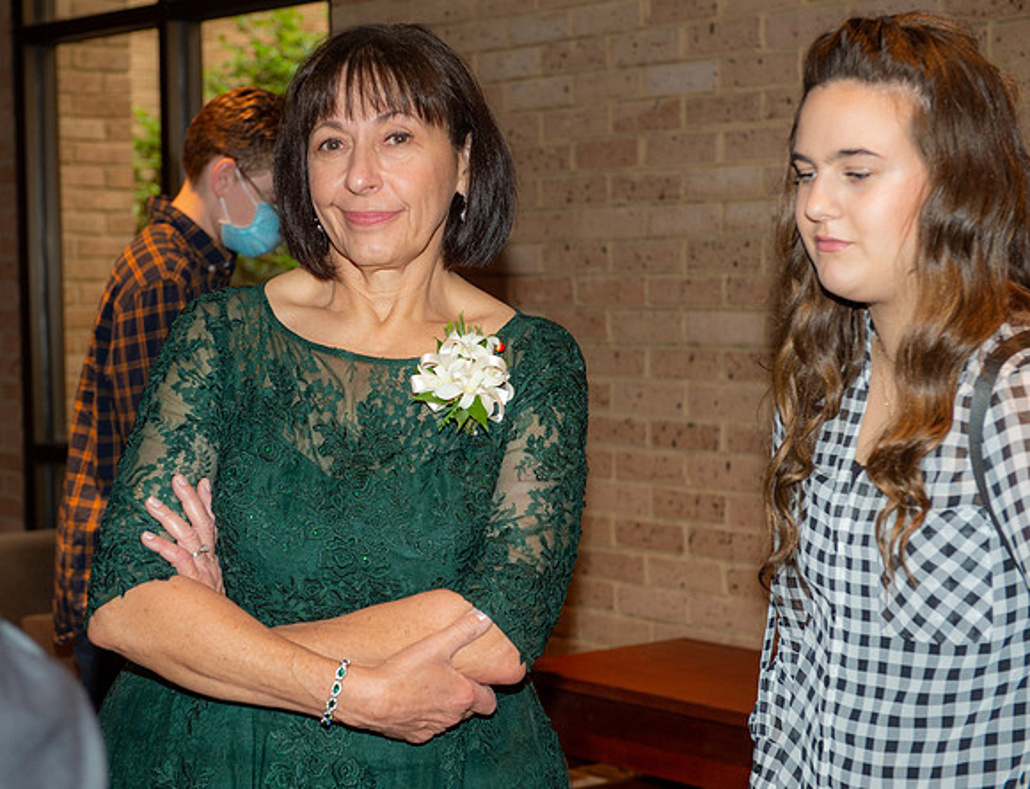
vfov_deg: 19.4
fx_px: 2301
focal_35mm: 77
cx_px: 438
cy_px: 394
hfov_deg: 25.2
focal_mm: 70
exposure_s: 1/160
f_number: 5.6
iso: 1250
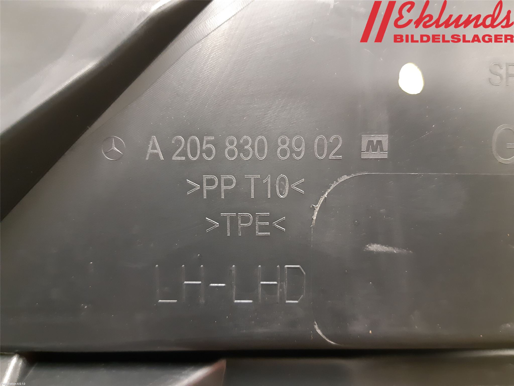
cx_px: 257
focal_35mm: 26
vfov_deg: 53.1
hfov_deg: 67.3
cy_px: 193
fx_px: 386
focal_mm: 3.93
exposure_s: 1/20
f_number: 1.7
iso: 640
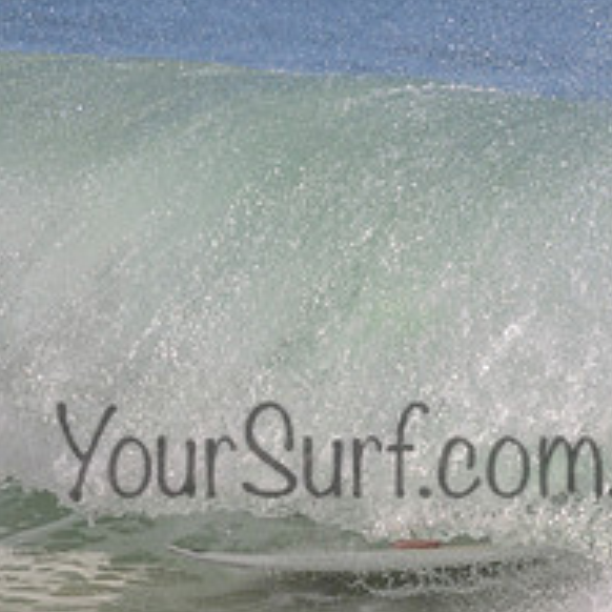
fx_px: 40665
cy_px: 424
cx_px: 382
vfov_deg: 0.9
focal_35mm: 2033
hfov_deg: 0.9
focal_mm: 800
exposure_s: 1/2000
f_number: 11
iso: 640
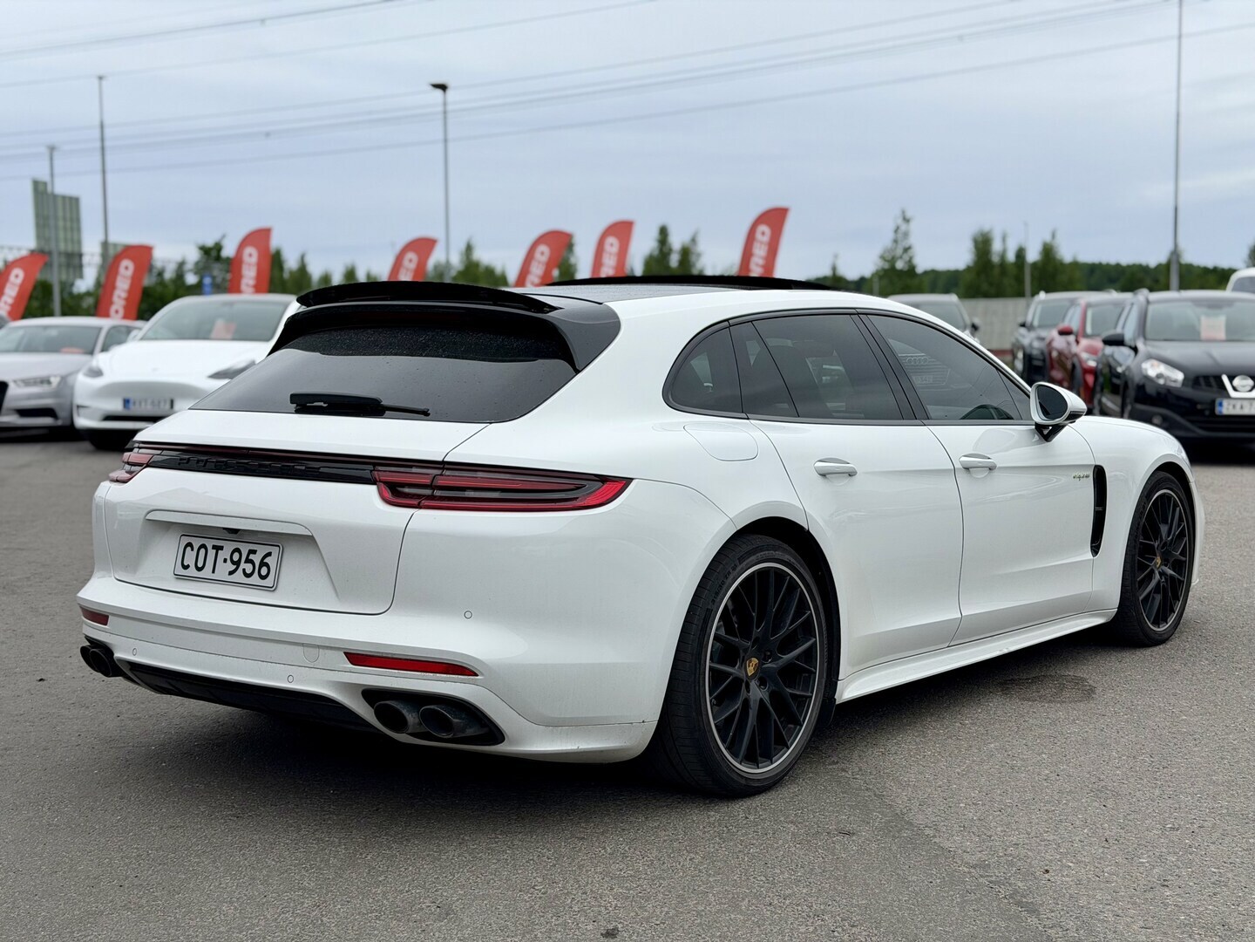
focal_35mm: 48
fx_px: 1740
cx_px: 628
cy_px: 471
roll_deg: +1.2
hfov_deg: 39.7
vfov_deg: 30.3
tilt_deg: -4.8
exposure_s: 1/1377
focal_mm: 6.76
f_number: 1.78
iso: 64
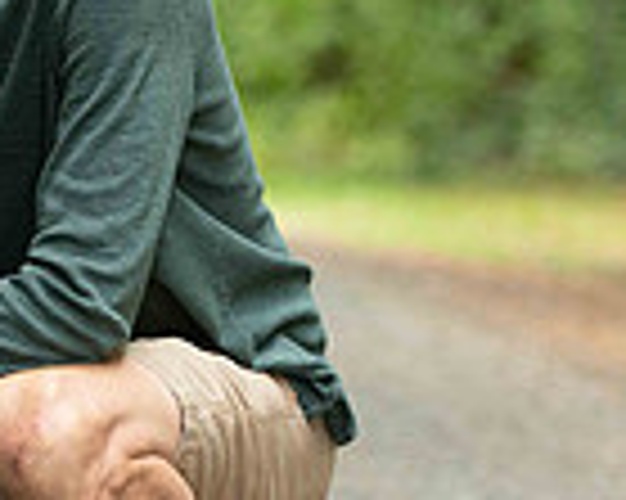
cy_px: 218
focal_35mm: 357
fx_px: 6610
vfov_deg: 4.3
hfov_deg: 5.4
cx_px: -9
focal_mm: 90
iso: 500
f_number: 2.8
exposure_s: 1/200
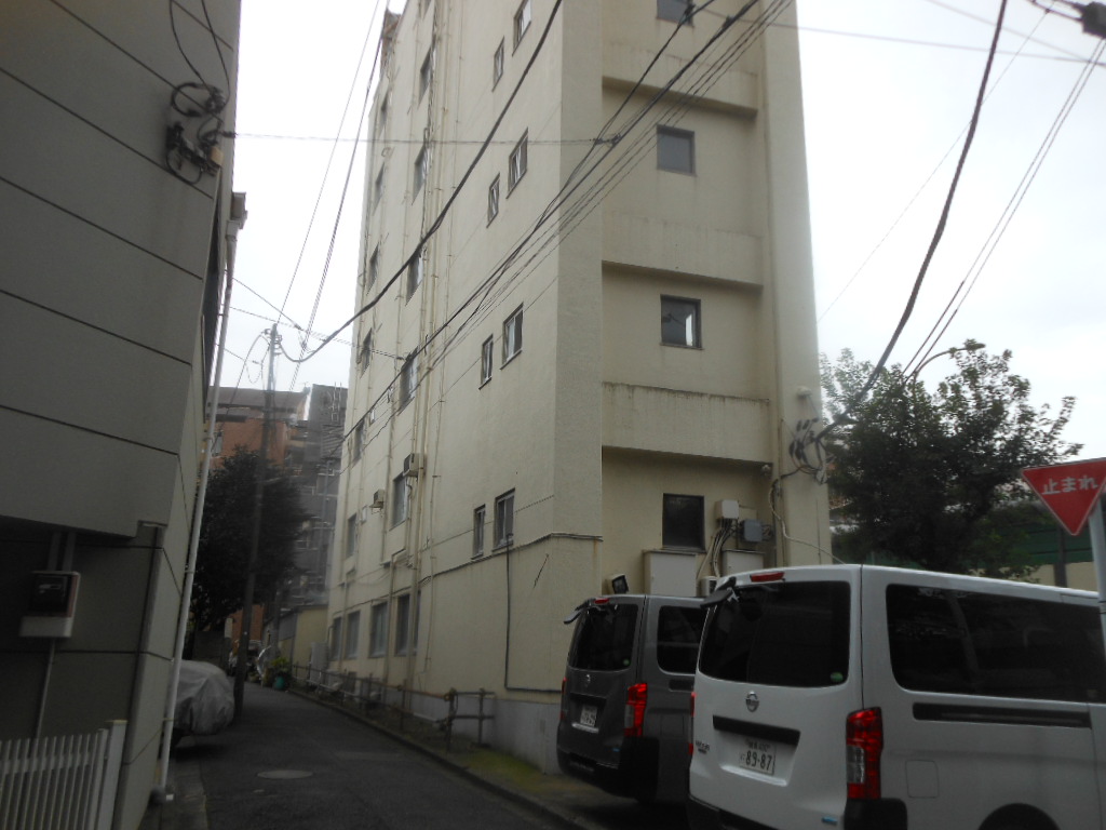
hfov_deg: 69.4
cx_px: 553
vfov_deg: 54.9
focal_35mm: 25
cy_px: 415
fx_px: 799
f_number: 3.2
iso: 80
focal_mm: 4.5
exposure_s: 1/400
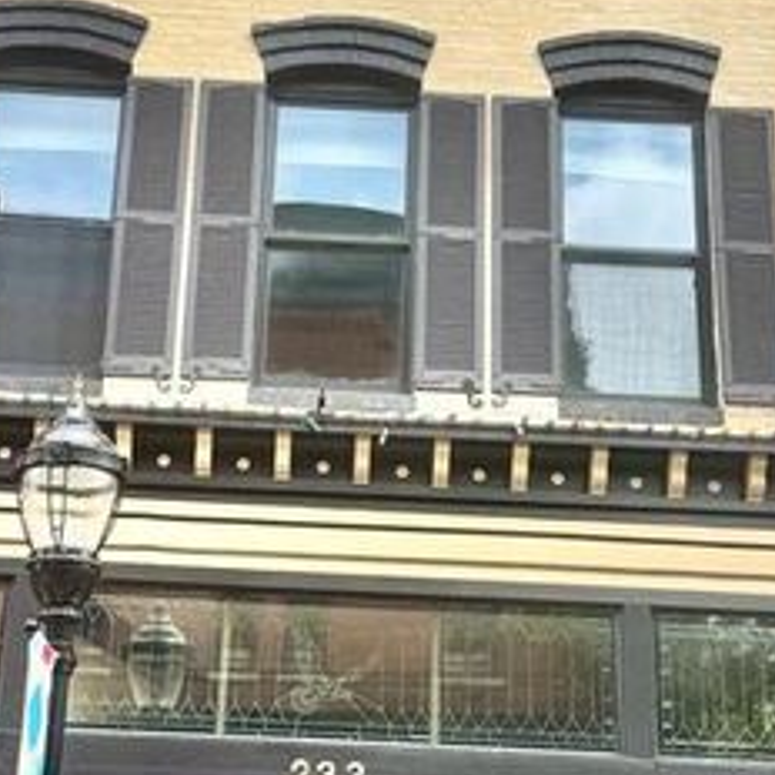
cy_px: 423
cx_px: 364
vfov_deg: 28.1
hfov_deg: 28.2
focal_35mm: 61
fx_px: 1545
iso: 80
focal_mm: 6.76
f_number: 1.78
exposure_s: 1/2833
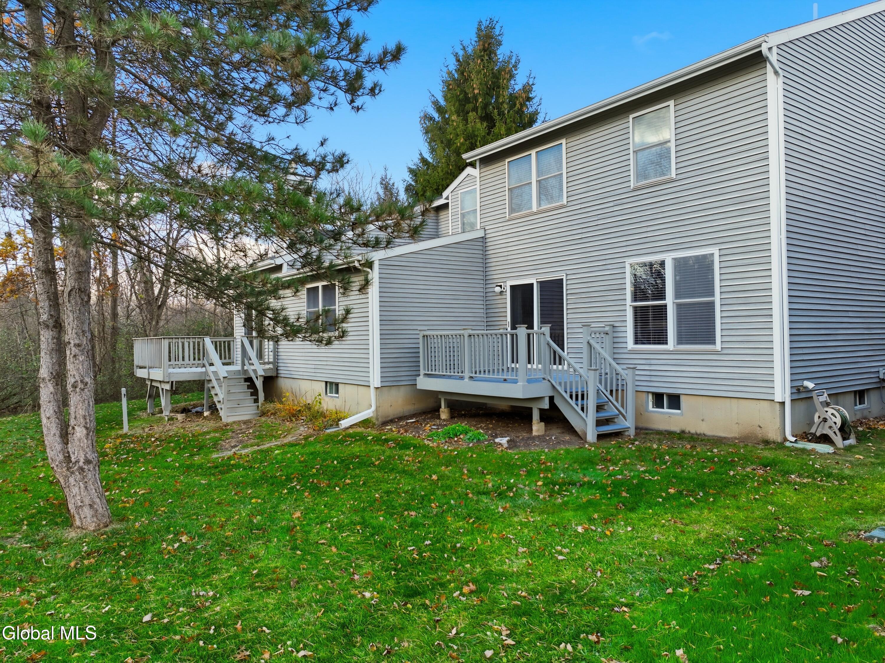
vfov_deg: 56.8
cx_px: 442
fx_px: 613
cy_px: 332
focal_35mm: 24
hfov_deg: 71.6
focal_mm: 12.3
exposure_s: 1/1250
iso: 180
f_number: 2.8
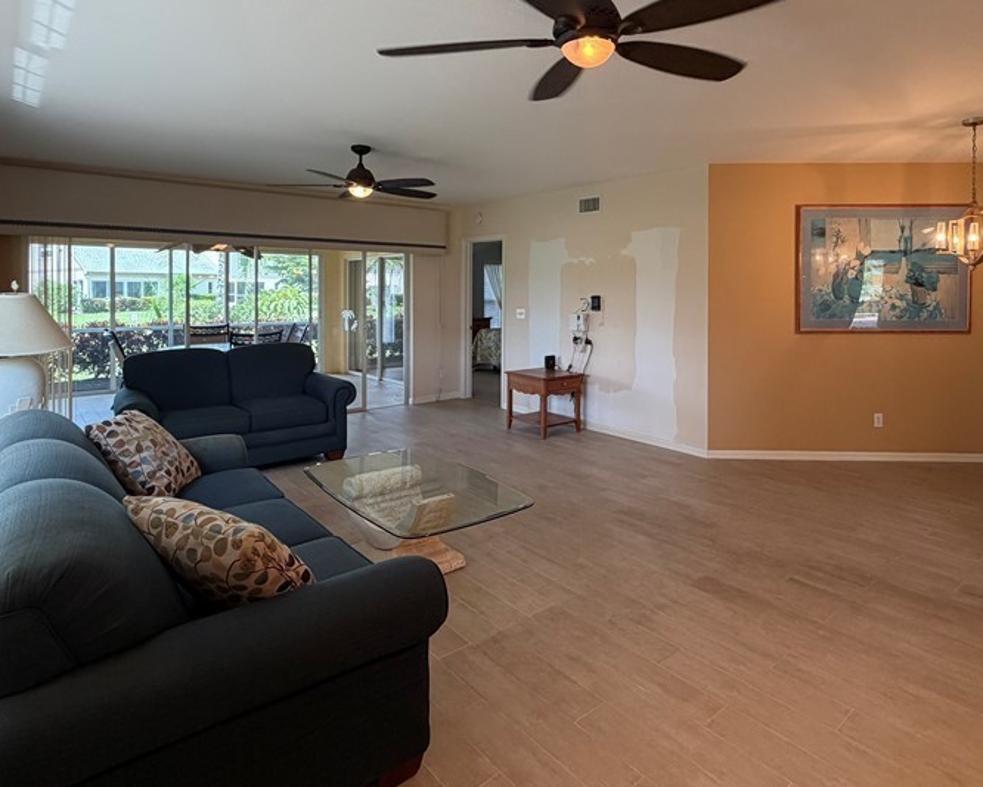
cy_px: 295
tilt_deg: -0.2
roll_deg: +0.1
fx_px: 611
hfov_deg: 77.0
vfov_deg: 64.6
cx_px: 573
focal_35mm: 21
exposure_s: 1/120
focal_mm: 2.22
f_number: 2.2
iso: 200
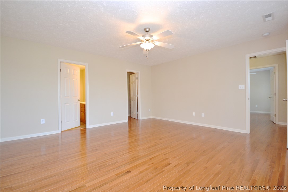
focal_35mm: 15
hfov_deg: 100.4
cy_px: 96
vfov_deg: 77.3
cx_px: 144
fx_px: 120
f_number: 4
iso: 720
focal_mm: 10
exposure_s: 1/60
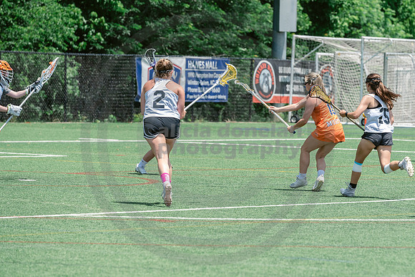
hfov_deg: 7.7
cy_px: 129
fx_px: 3099
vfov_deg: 5.1
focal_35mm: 269
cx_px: 275
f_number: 5
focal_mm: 200
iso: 400
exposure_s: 1/1600
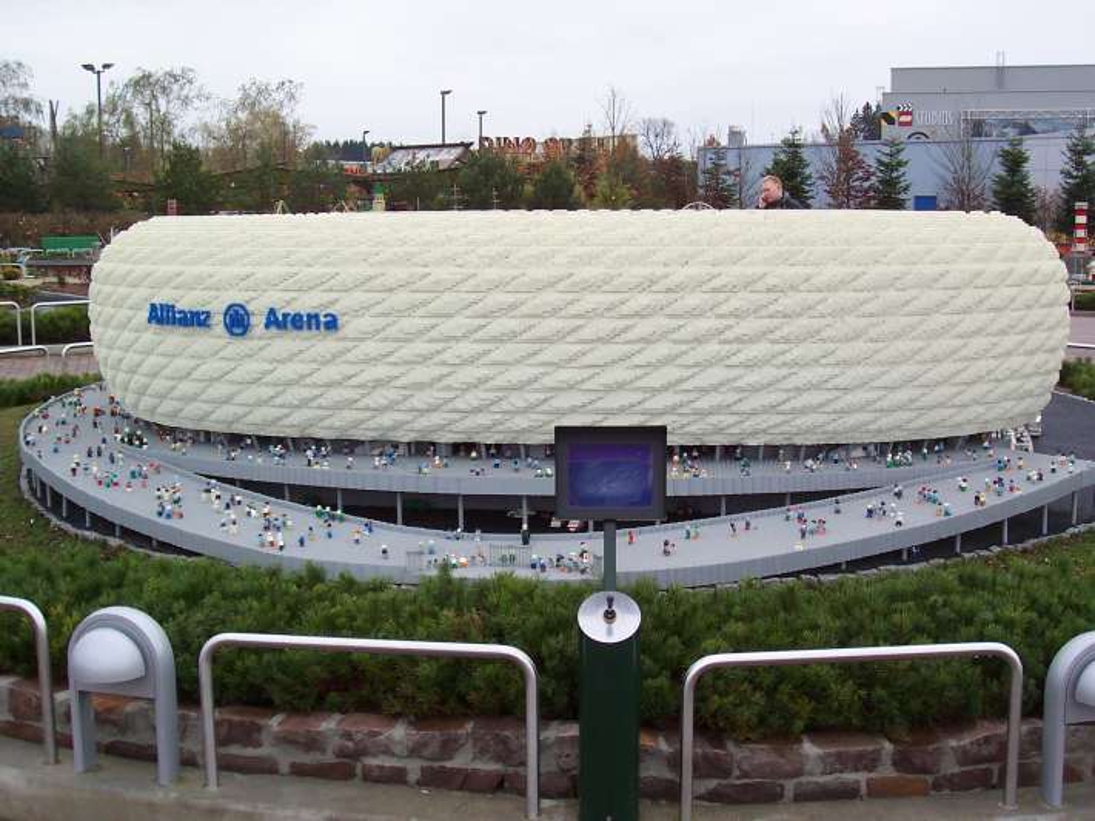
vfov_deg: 31.5
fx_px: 1455
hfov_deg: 41.2
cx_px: 548
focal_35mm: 46
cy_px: 410
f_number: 3
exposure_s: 1/350
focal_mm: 7
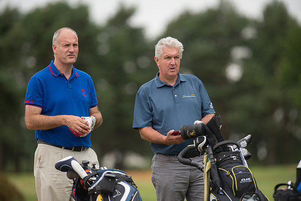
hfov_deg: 6.9
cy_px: 100
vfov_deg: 4.6
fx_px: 2509
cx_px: 150
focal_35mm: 300
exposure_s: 1/2000
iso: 800
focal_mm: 300
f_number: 4
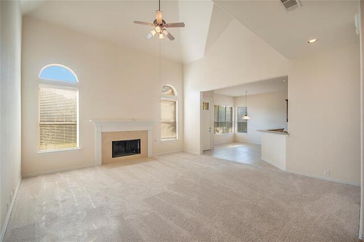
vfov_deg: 77.3
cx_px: 182
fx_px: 152
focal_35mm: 15
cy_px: 121
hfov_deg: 100.4
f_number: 8
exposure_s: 1/25
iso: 100
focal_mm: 10
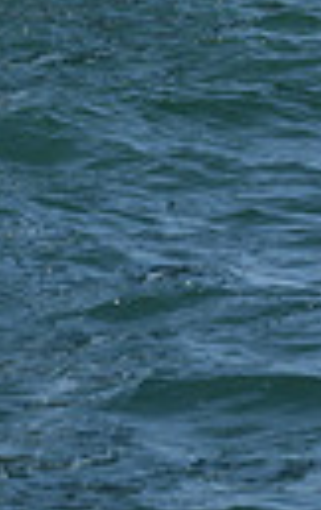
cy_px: -486
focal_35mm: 344
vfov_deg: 6.0
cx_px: 184
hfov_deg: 3.8
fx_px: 4799
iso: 250
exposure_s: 1/1000
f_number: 9
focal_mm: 75
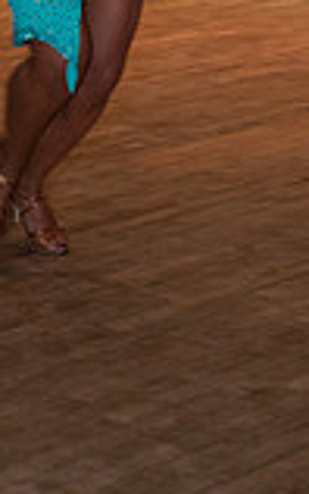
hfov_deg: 6.4
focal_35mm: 203
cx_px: -37
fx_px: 2730
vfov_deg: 10.1
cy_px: -159
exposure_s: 1/100
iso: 200
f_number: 3.5
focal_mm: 70
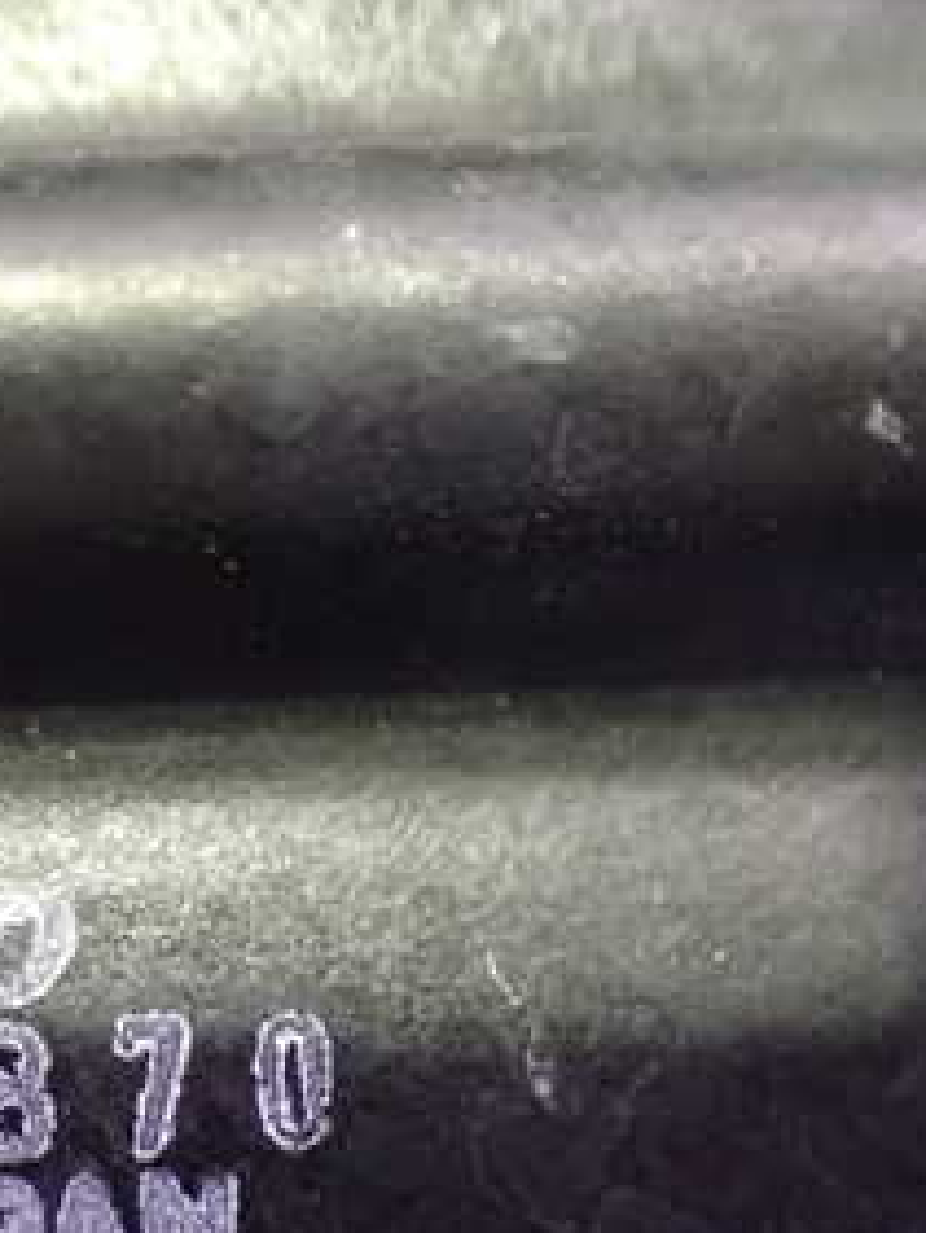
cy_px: 979
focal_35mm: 64
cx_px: -48
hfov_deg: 21.9
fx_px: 2281
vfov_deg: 29.6
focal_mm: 5.4
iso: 1600
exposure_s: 1/25
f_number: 2.3
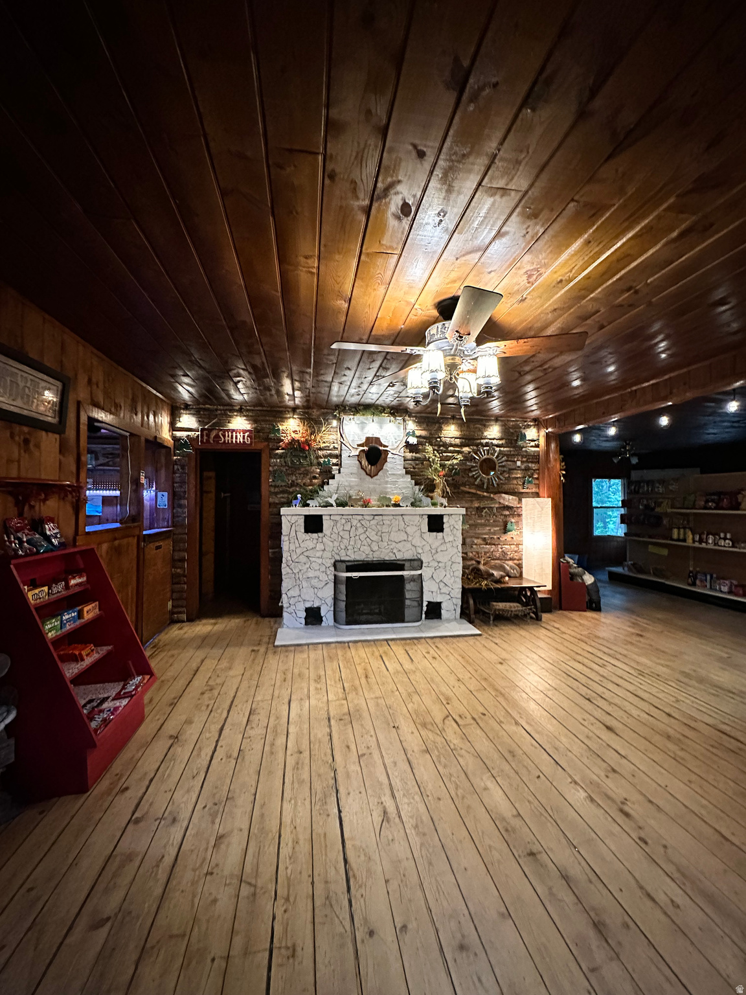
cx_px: 373
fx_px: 402
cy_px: 498
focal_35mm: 14
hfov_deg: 85.7
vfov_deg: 102.1
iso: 1000
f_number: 2.2
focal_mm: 2.22
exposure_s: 1/40
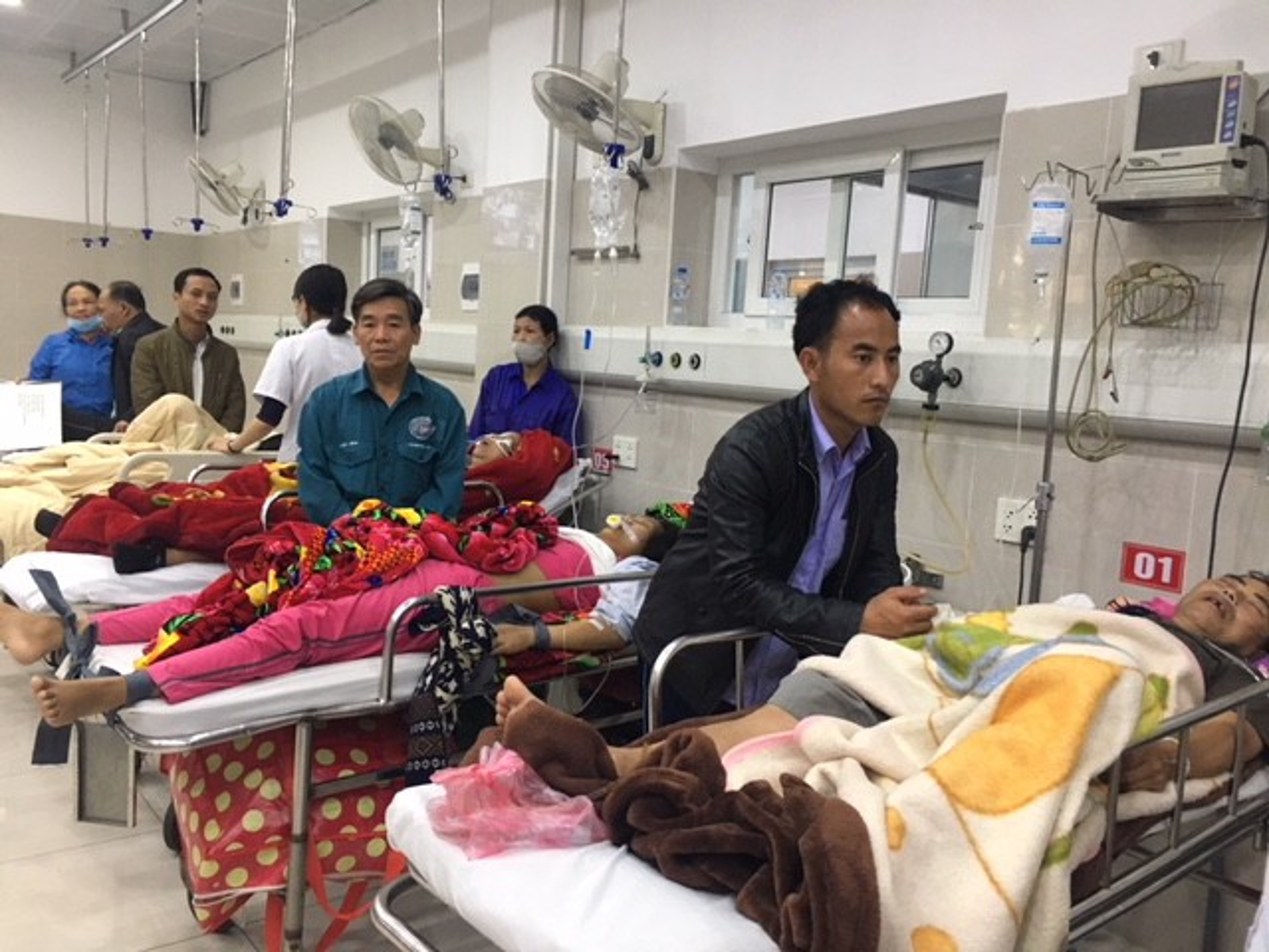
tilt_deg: -7.0
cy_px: 476
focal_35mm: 29
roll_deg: -3.9
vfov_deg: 48.2
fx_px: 1063
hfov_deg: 61.7
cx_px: 634
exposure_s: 1/33
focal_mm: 4.15
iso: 200
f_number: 2.2
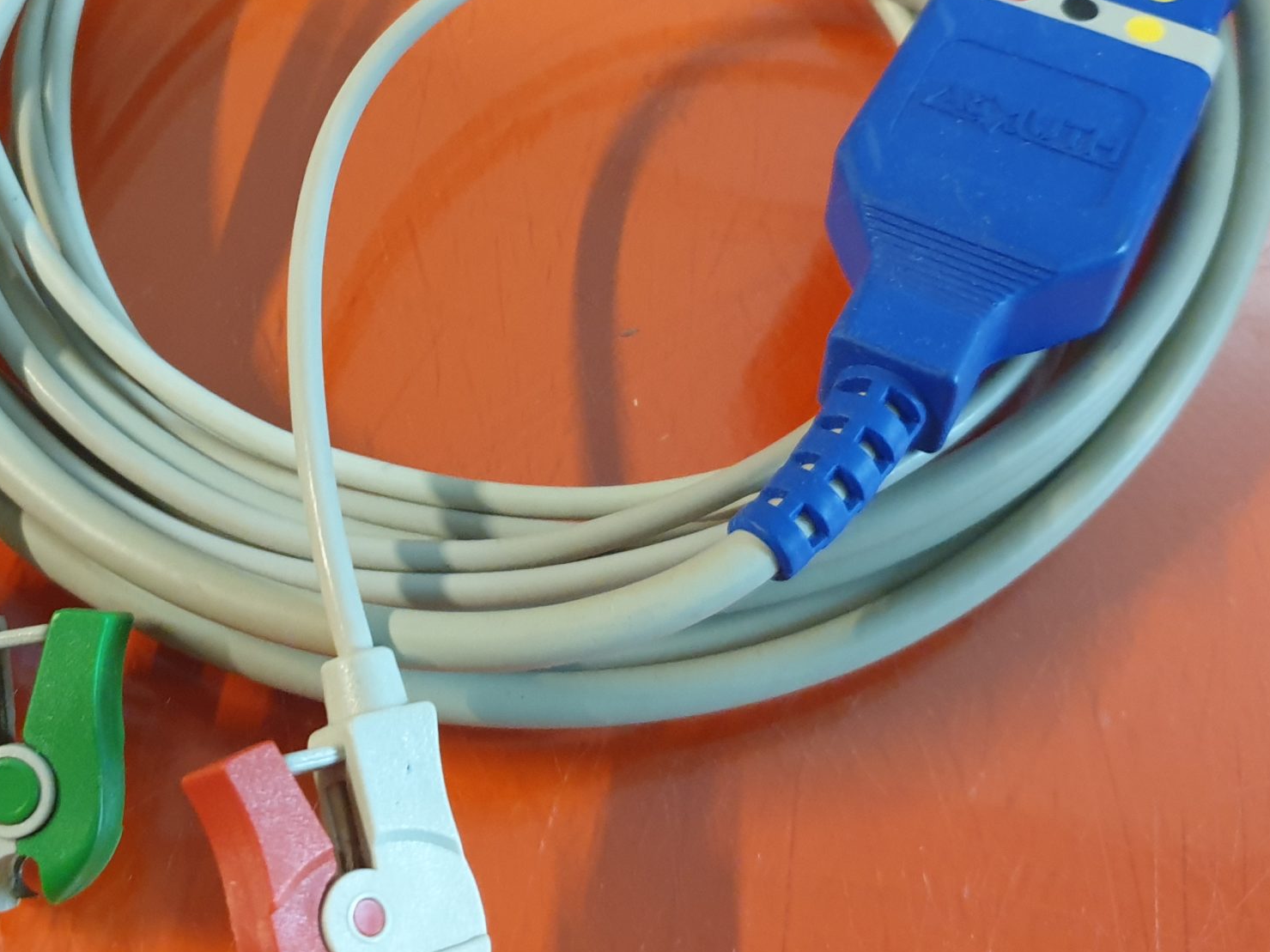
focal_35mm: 45
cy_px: 264
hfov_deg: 41.4
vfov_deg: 31.7
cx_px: 390
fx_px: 1651
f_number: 1.5
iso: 320
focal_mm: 4.3
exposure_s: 1/33
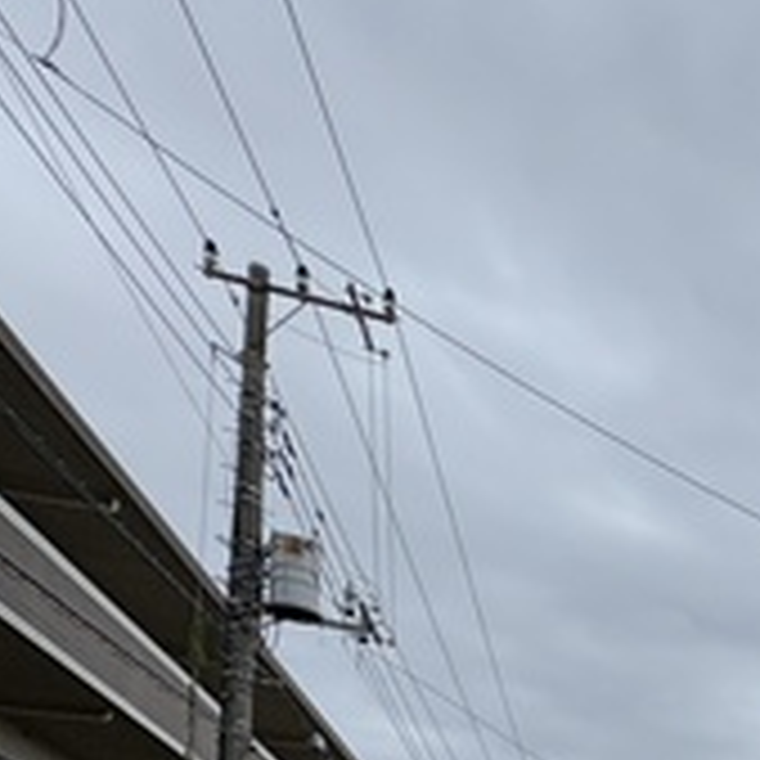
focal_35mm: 47
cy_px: 1066
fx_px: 1167
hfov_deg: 24.0
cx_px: 1259
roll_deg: +0.5
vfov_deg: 27.7
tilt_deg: +1.1
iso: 40
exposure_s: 1/512
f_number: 2.2
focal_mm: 2.22
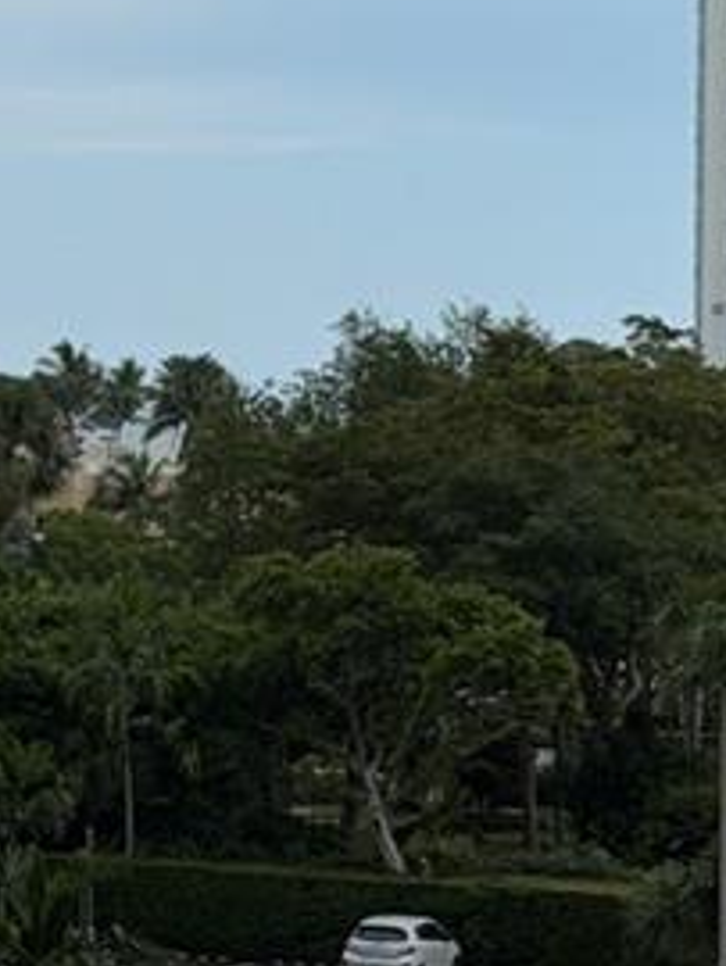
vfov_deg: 9.2
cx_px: -111
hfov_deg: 6.9
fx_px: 5947
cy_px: -86
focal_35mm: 213
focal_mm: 6.76
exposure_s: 1/6536
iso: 64
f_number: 1.78
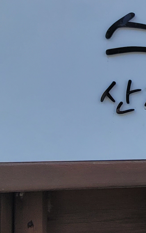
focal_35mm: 53
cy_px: 87
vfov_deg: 37.9
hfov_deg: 20.0
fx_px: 337
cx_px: 237
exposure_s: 1/1021
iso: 50
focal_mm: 2.2
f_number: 2.2
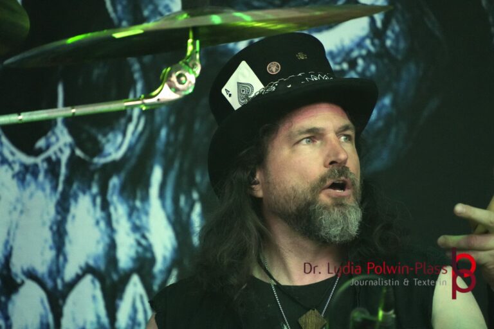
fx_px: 6175
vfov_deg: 3.1
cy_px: 164
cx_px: 247
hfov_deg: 4.6
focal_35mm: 450
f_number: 6.3
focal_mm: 300
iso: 5000
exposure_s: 1/500
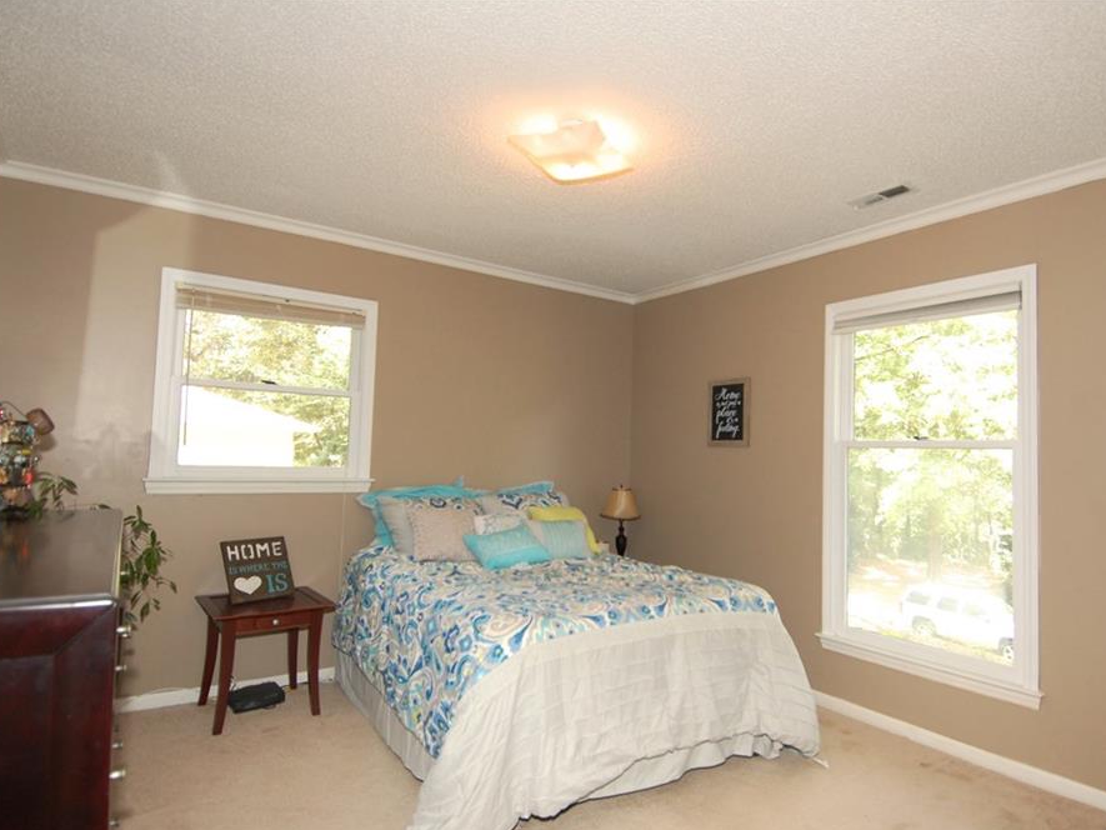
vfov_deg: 66.0
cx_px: 602
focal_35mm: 20
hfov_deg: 81.5
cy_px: 420
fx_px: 639
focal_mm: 12
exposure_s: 1/60
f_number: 4
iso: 400
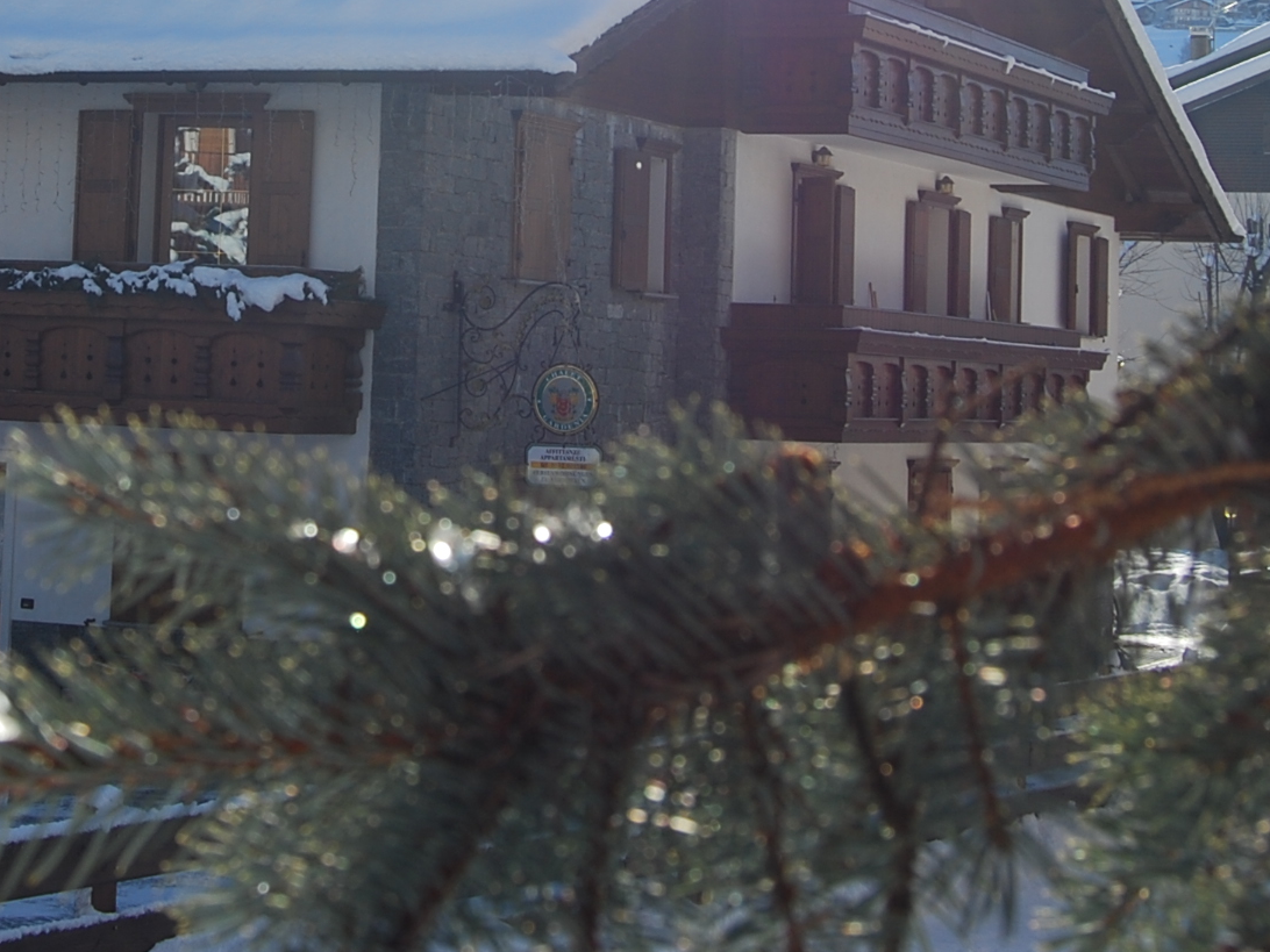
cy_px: -110
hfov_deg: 21.1
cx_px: 330
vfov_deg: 15.6
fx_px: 3375
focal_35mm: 92
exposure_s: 1/250
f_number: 8
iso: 100
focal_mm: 24
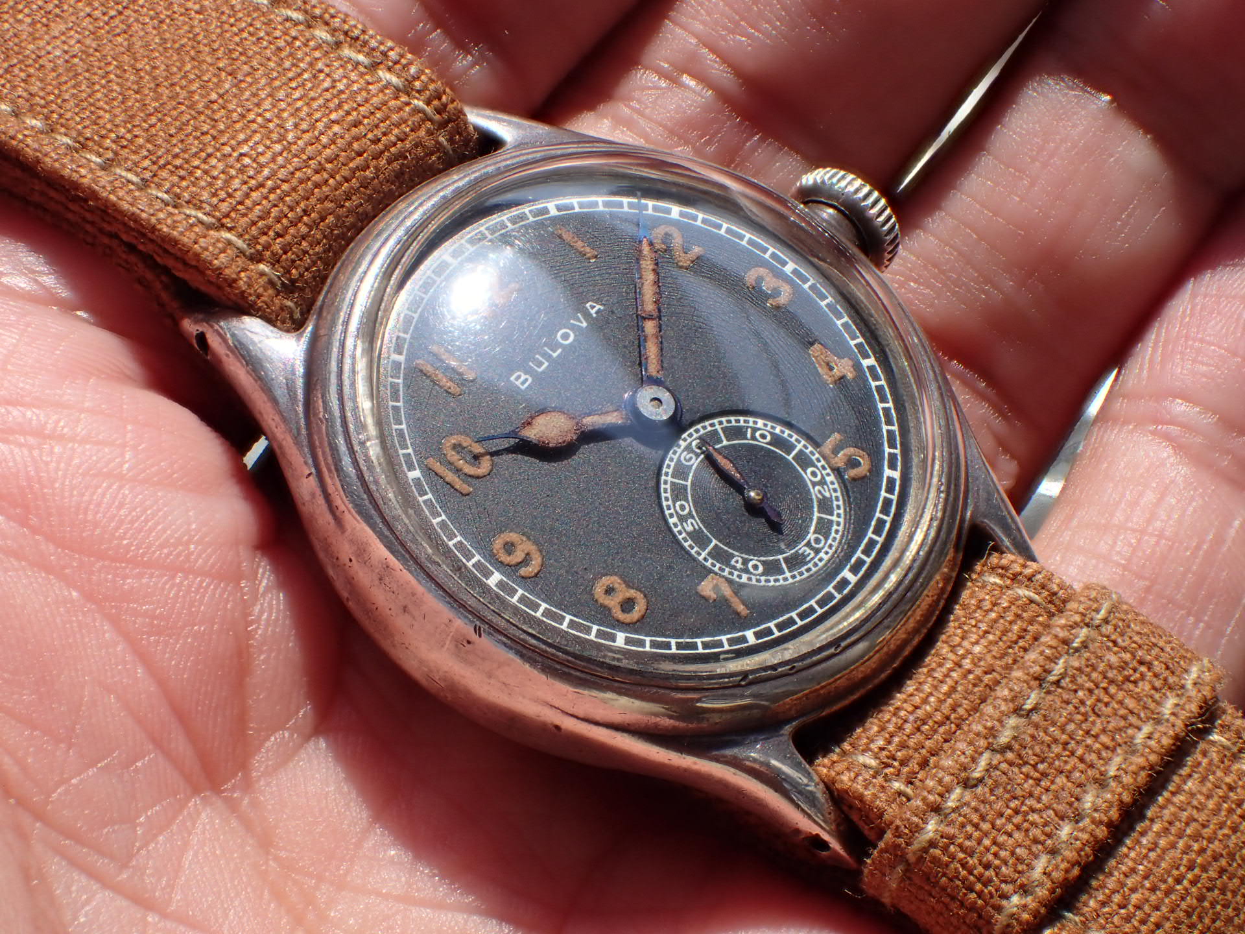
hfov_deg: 26.3
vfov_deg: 19.9
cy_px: 467
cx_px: 622
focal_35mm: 74
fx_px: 2661
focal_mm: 13.47
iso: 100
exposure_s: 1/320
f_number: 5.6
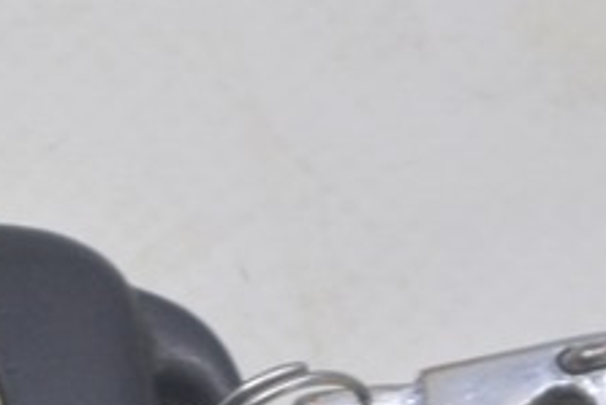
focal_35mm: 378
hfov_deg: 5.3
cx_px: -647
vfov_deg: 3.6
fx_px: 6372
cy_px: 260
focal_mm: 55
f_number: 5.6
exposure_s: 1/20
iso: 400
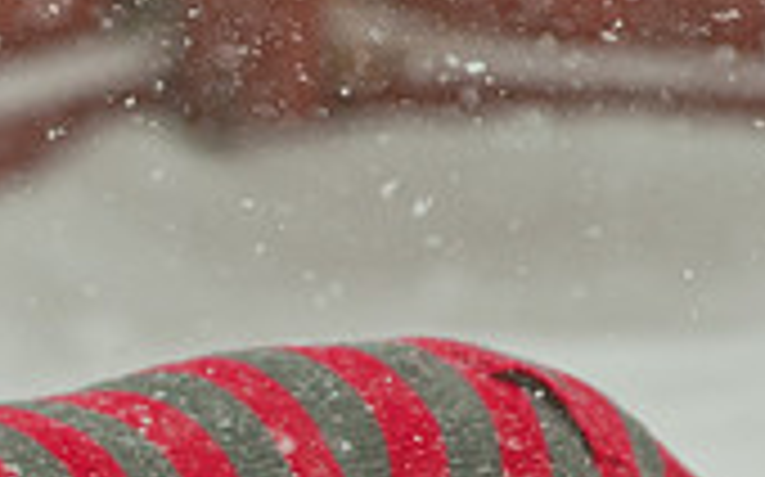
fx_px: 21731
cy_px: 515
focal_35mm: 1043
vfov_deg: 1.3
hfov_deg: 2.0
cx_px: -212
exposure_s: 1/640
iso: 200
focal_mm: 200
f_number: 5
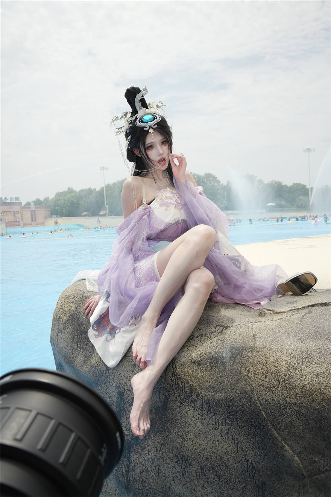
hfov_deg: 47.6
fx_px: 375
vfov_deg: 67.0
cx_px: 166
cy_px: 248
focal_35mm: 27
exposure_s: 1/2000
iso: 1000
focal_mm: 27.2
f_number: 10
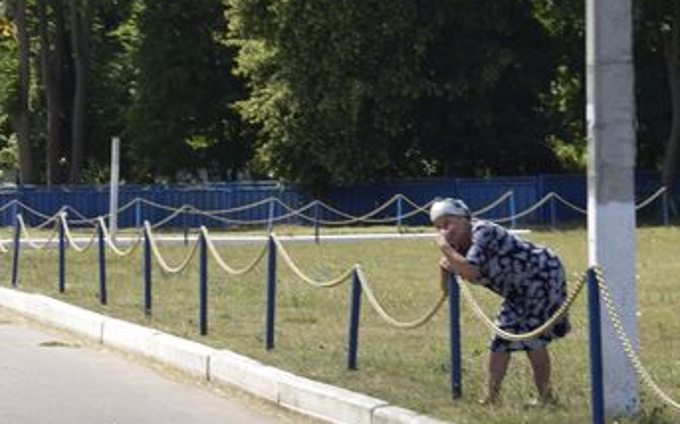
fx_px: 3410
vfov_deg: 7.1
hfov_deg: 11.4
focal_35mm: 184
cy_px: 152
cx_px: 498
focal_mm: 55
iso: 200
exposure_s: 1/250
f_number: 8
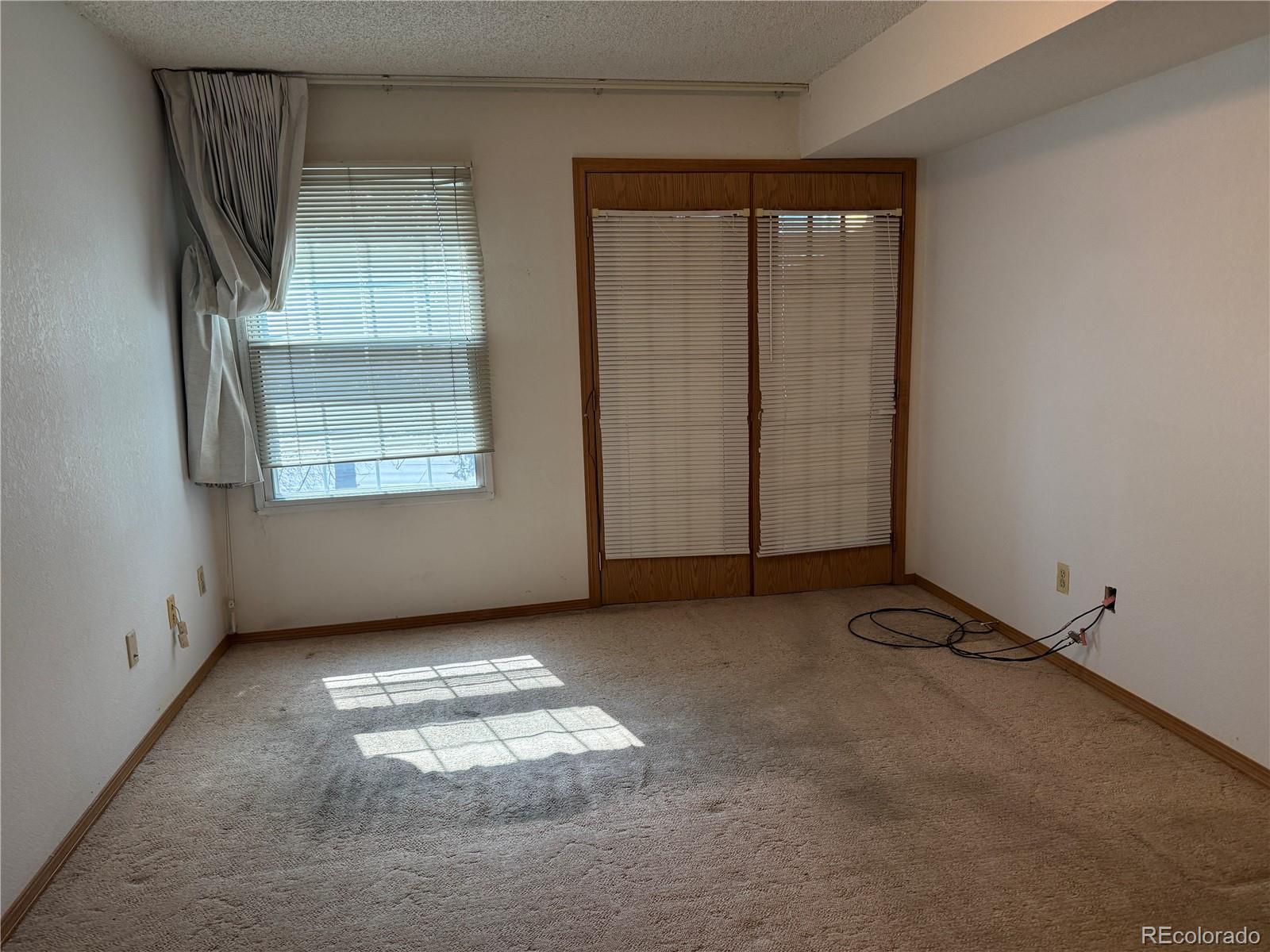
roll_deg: +2.9
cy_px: 476
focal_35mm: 24
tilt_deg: -9.6
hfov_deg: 71.6
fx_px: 881
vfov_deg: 56.8
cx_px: 635
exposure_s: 1/236
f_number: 1.78
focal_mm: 6.76
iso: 200
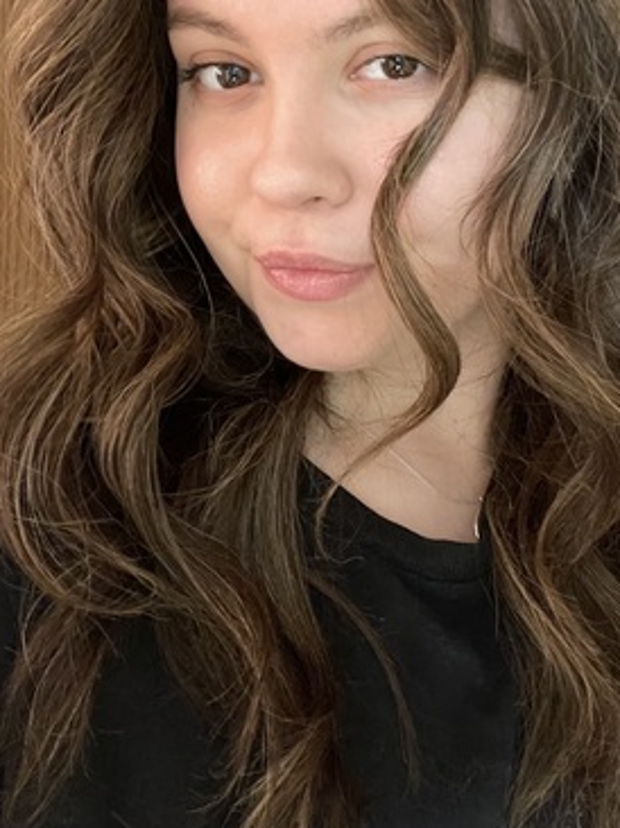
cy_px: 312
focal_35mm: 41
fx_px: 980
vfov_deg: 45.4
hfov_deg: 35.0
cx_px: 356
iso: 640
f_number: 2.2
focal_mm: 2.71
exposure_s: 1/20
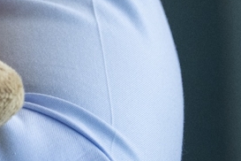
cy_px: -108
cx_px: -532
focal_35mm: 1076
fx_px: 7203
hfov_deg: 1.9
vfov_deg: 1.3
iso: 1000
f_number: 2.8
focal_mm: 153
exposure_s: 1/500
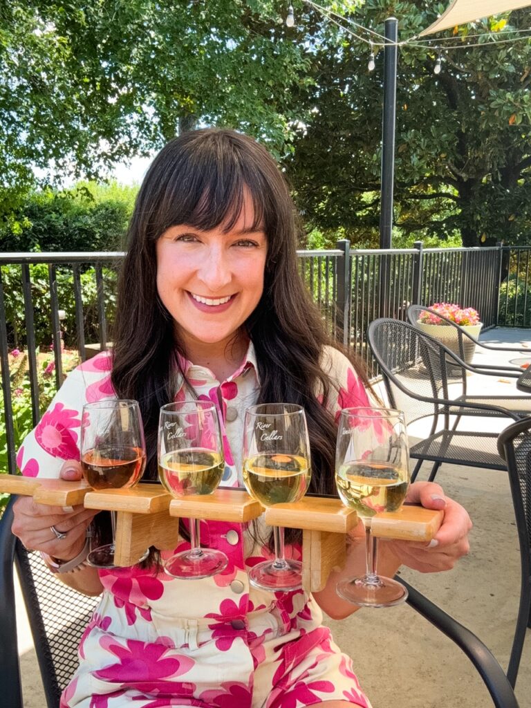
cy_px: 354
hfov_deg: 46.8
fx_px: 614
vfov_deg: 60.0
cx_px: 266
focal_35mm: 30
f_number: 1.9
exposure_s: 1/160
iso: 25
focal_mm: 2.69
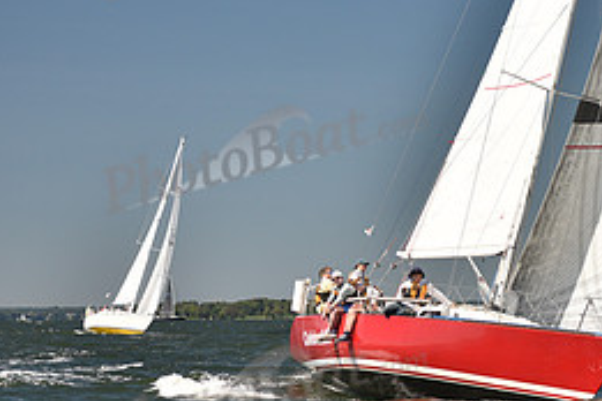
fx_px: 3160
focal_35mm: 189
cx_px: 549
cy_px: 241
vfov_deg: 7.3
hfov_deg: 10.8
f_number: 3.5
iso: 250
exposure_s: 1/1250
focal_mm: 85
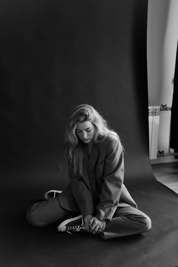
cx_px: 89
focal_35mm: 53
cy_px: 134
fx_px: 393
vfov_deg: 37.5
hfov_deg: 25.5
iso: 1000
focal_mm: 35
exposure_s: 1/500
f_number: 1.4
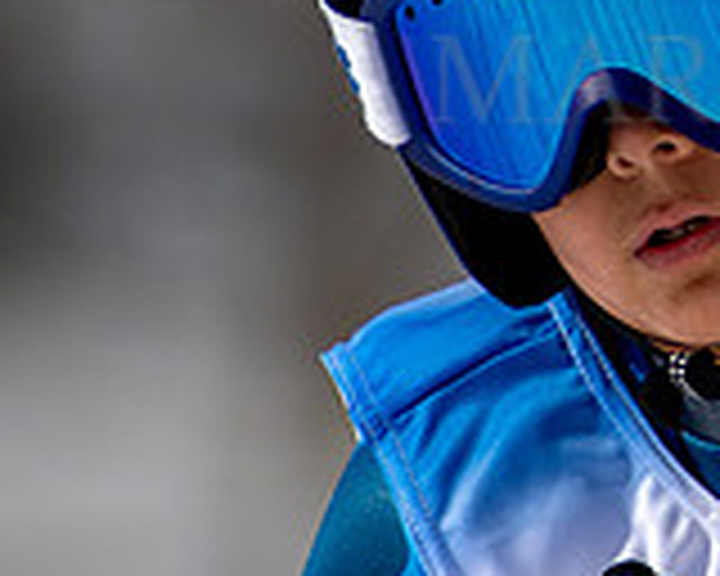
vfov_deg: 0.8
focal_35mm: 1987
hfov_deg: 1.0
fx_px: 42341
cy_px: -30
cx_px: 1193
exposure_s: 1/6400
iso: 100
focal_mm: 300
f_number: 2.8
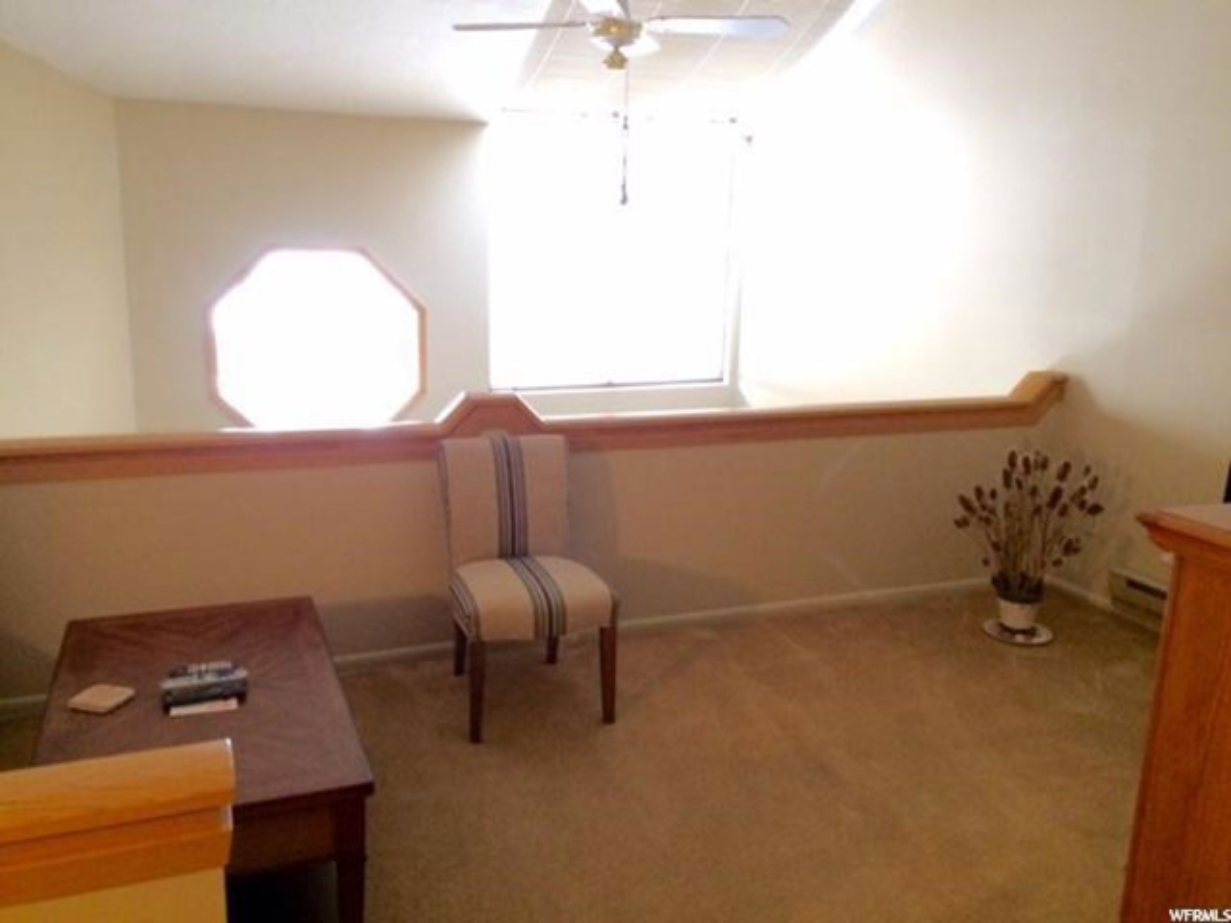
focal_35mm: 29
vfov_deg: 48.2
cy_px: 462
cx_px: 616
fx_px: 1031
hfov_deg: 61.7
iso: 320
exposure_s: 1/20
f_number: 2.2
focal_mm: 4.15
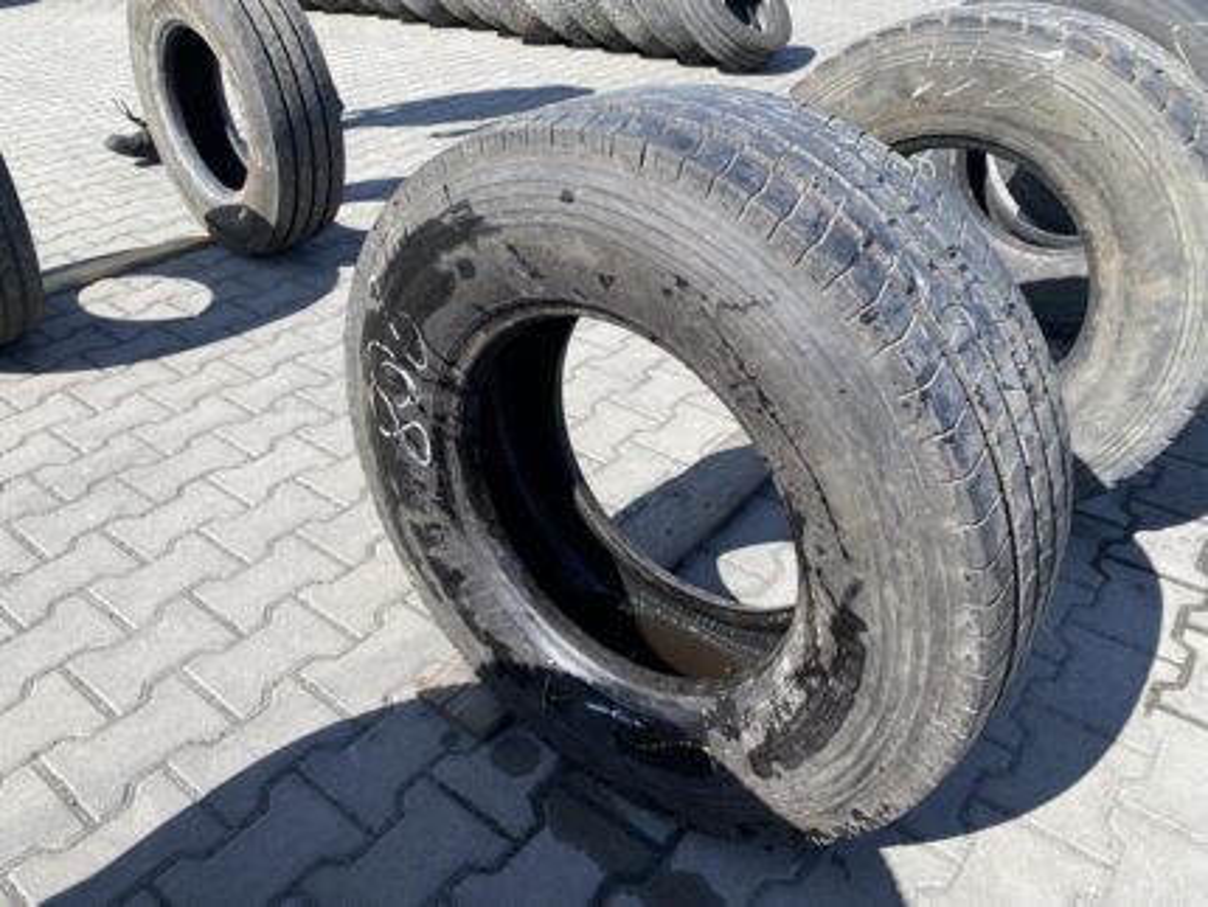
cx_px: 604
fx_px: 908
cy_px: 454
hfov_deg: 67.3
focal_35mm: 26
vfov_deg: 53.1
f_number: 1.8
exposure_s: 1/1258
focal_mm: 4.25
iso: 32
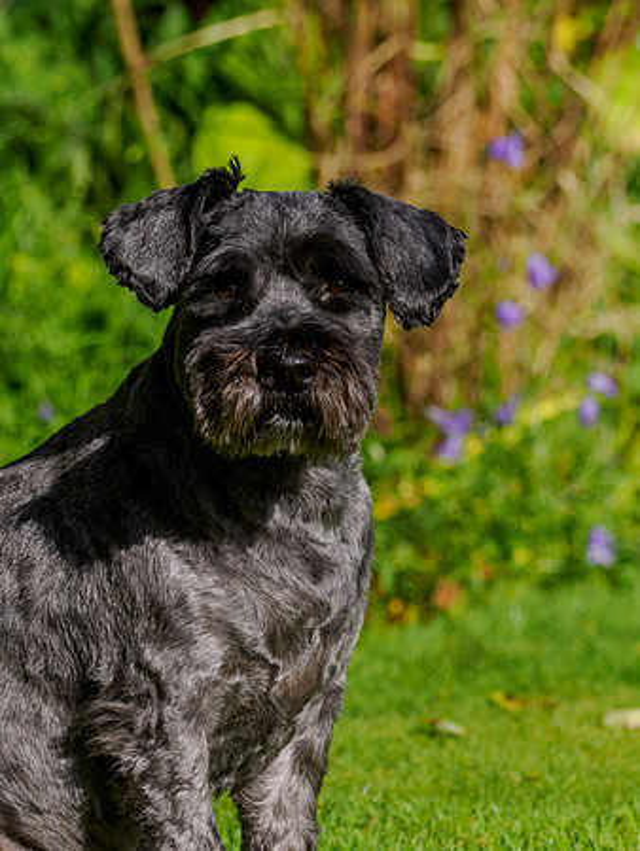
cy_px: 404
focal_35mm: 842
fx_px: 20729
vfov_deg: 2.4
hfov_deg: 1.8
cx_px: 195
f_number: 5.6
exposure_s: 1/1600
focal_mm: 300
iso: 200
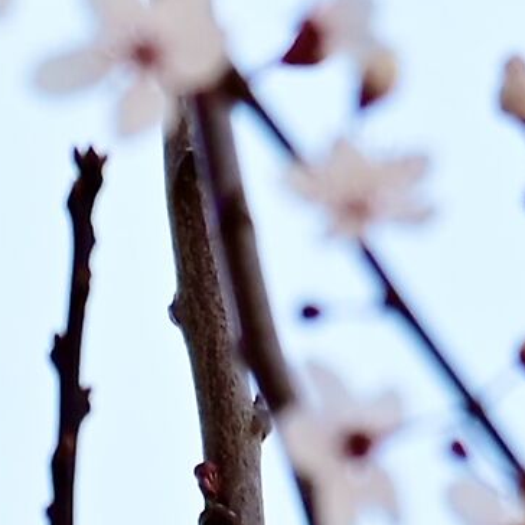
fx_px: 36051
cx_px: 671
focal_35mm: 2101
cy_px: -883
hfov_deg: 0.8
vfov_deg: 0.8
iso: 100
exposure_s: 1/80
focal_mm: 250
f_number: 6.3
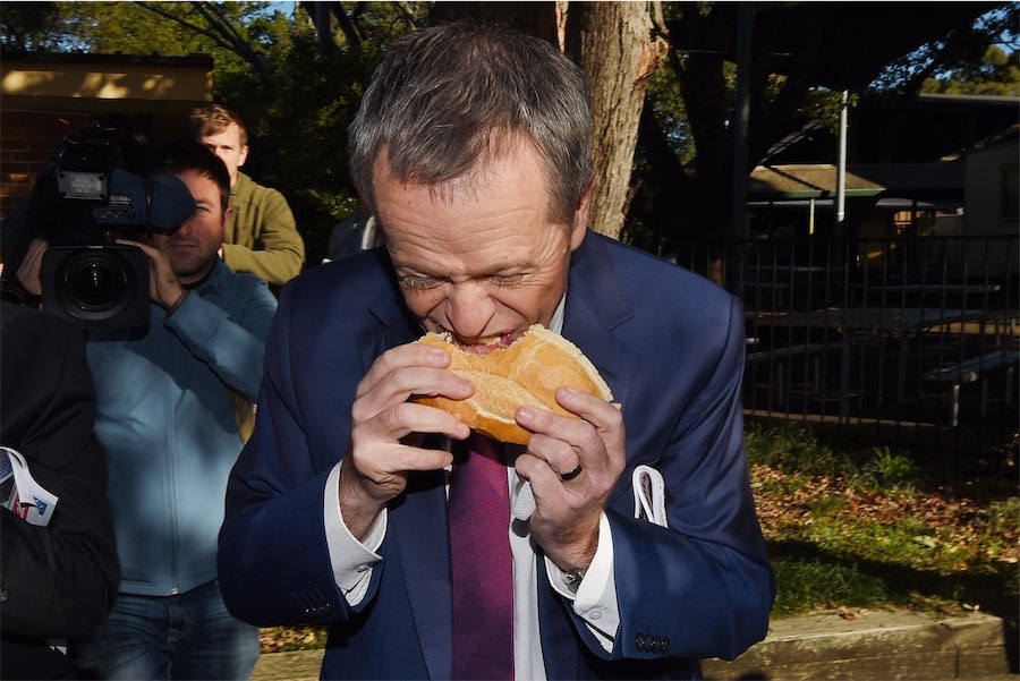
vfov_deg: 57.3
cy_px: 340
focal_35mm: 22
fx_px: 624
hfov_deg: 78.6
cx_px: 510
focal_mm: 22
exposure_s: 1/250
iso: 100
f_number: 11
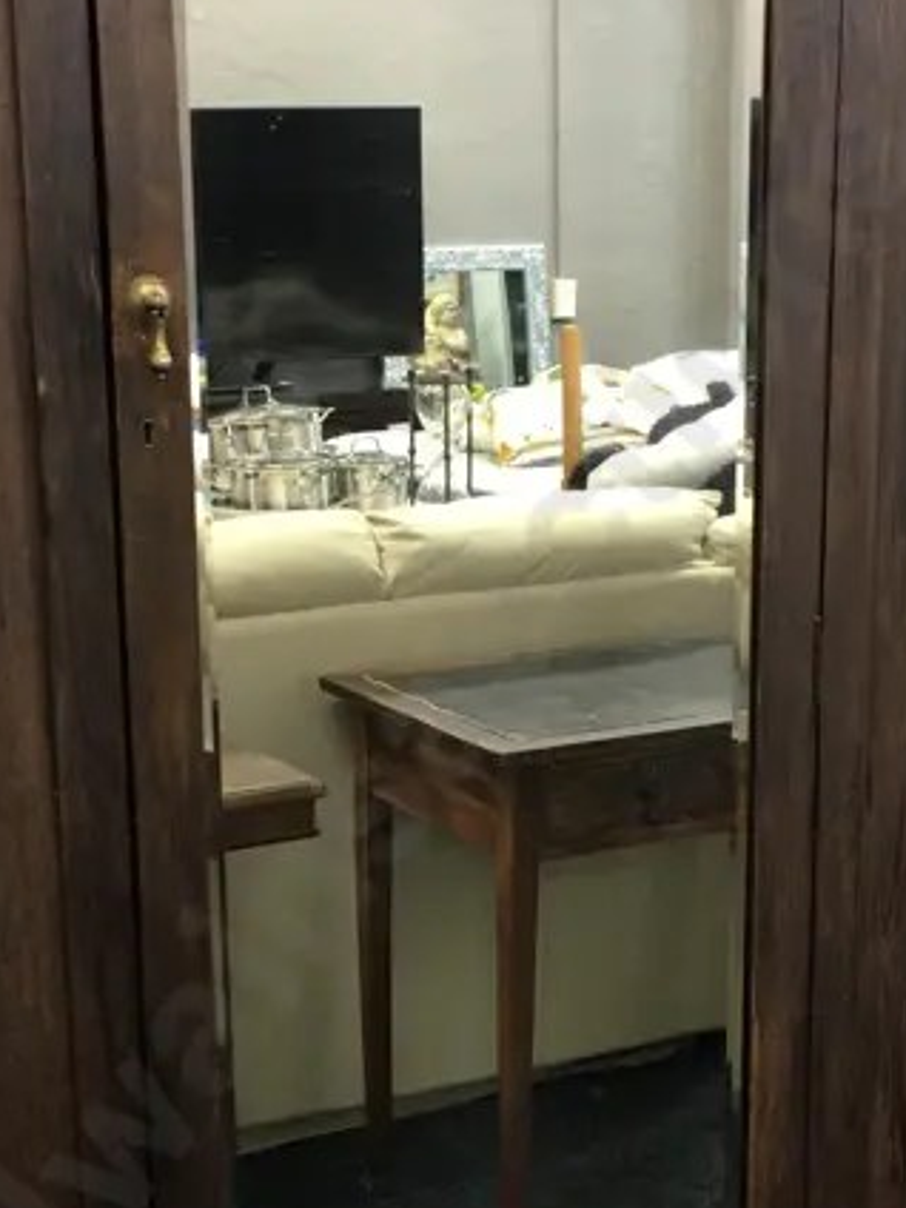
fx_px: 2443
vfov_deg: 27.5
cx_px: 350
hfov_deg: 21.0
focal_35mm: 70
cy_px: 840
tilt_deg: -14.0
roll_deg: +0.2
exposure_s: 1/17
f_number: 2.2
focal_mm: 4.15
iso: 80
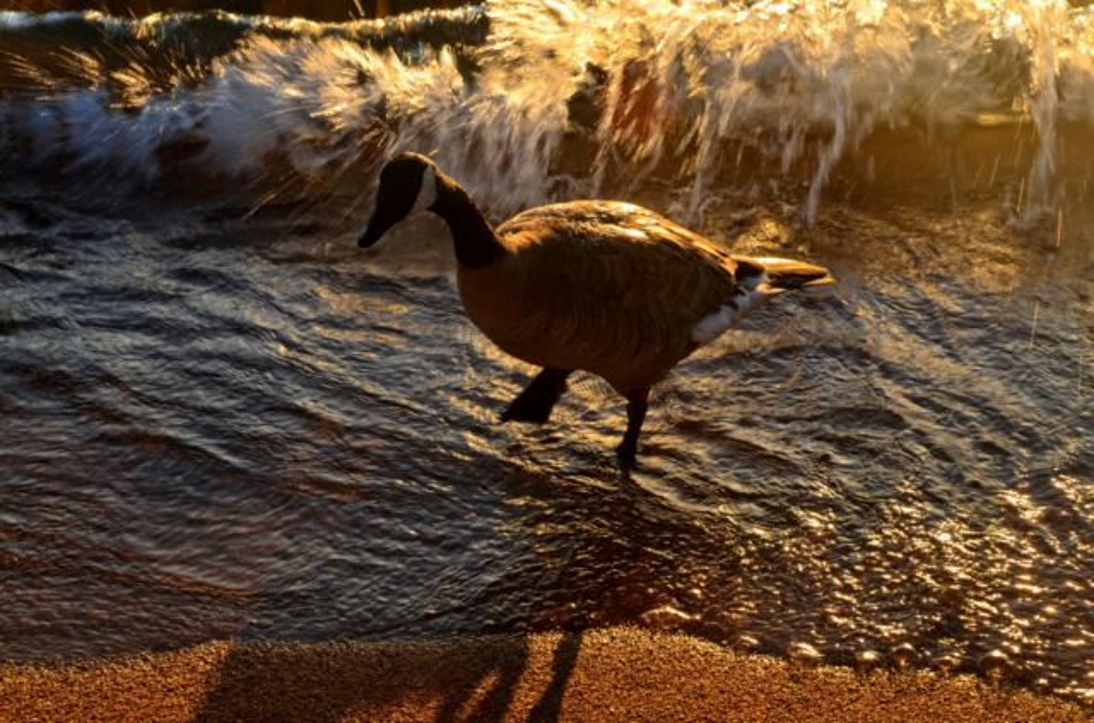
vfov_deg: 14.6
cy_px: 362
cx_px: 547
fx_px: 2818
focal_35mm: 93
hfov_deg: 22.0
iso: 200
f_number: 18
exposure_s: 1/50
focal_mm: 62
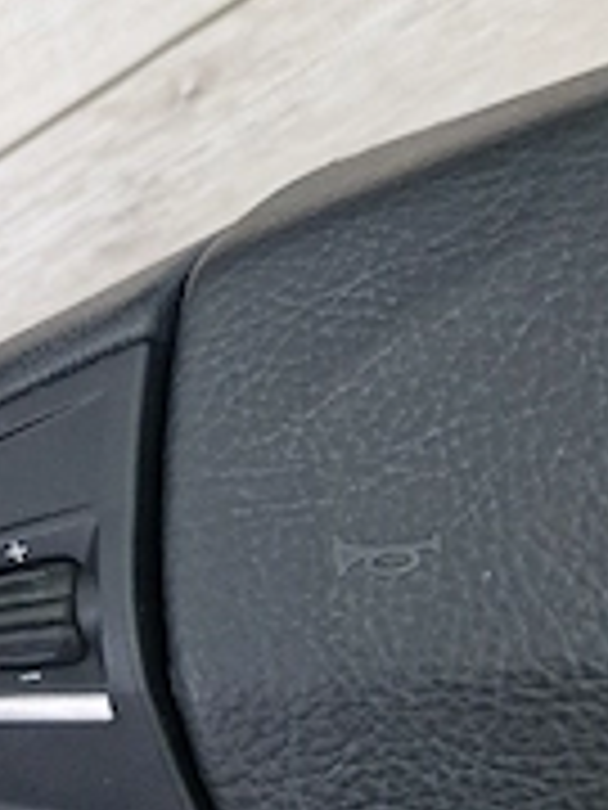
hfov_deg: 27.4
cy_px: 428
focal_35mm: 51
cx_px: 45
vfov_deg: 37.5
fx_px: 1194
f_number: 1.8
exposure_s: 1/100
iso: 80
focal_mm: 5.4
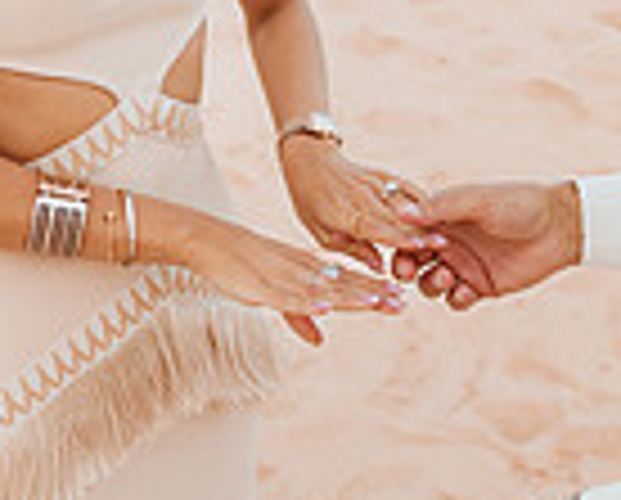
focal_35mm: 95
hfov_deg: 20.1
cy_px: -223
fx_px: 1750
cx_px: 234
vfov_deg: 15.2
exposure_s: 1/4000
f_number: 2.8
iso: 250
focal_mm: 24
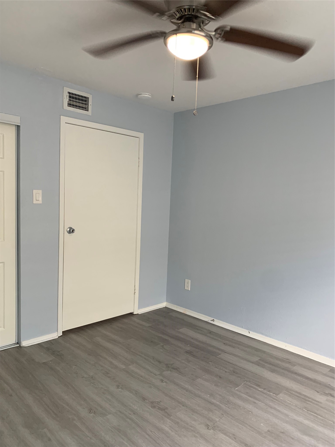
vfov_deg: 67.3
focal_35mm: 26
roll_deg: -2.1
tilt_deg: -4.5
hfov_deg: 53.1
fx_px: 335
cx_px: 168
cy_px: 224
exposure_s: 1/70
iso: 100
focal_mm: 4.25
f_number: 1.8
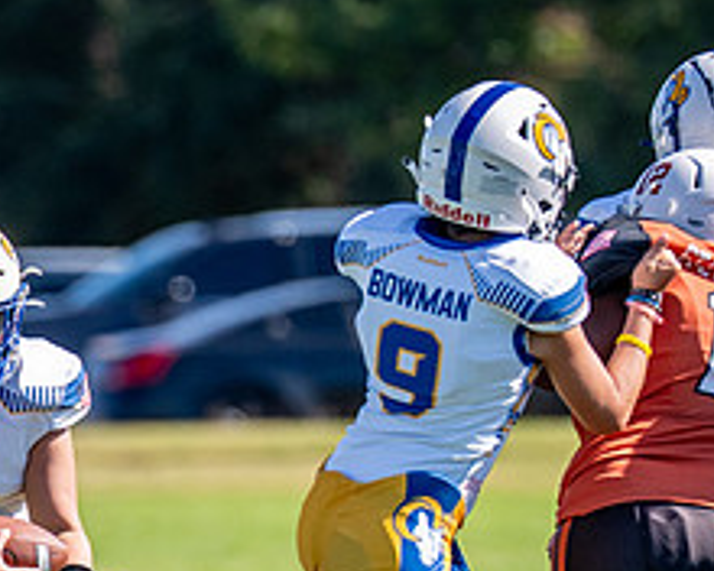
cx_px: 26
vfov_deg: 1.5
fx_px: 21850
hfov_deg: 1.9
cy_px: 563
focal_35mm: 1034
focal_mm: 200
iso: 250
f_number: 2.8
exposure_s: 1/3200
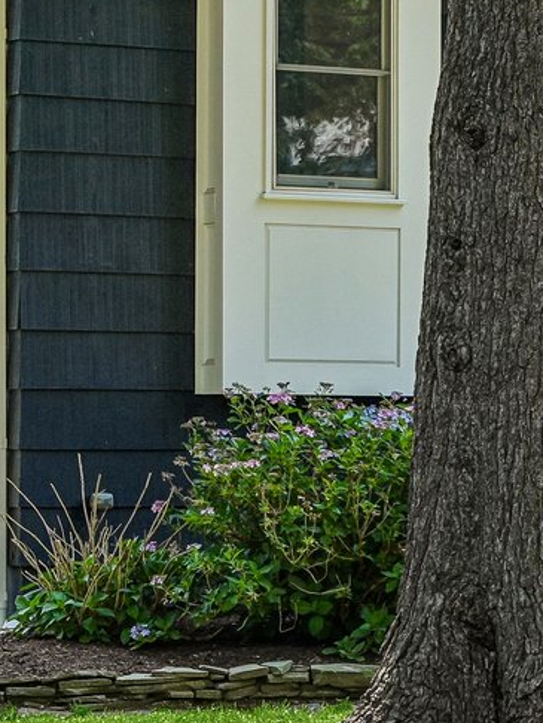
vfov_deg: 11.6
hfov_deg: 8.6
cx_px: 802
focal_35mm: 170
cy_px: 456
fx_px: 3552
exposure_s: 1/100
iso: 200
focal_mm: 28
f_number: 8
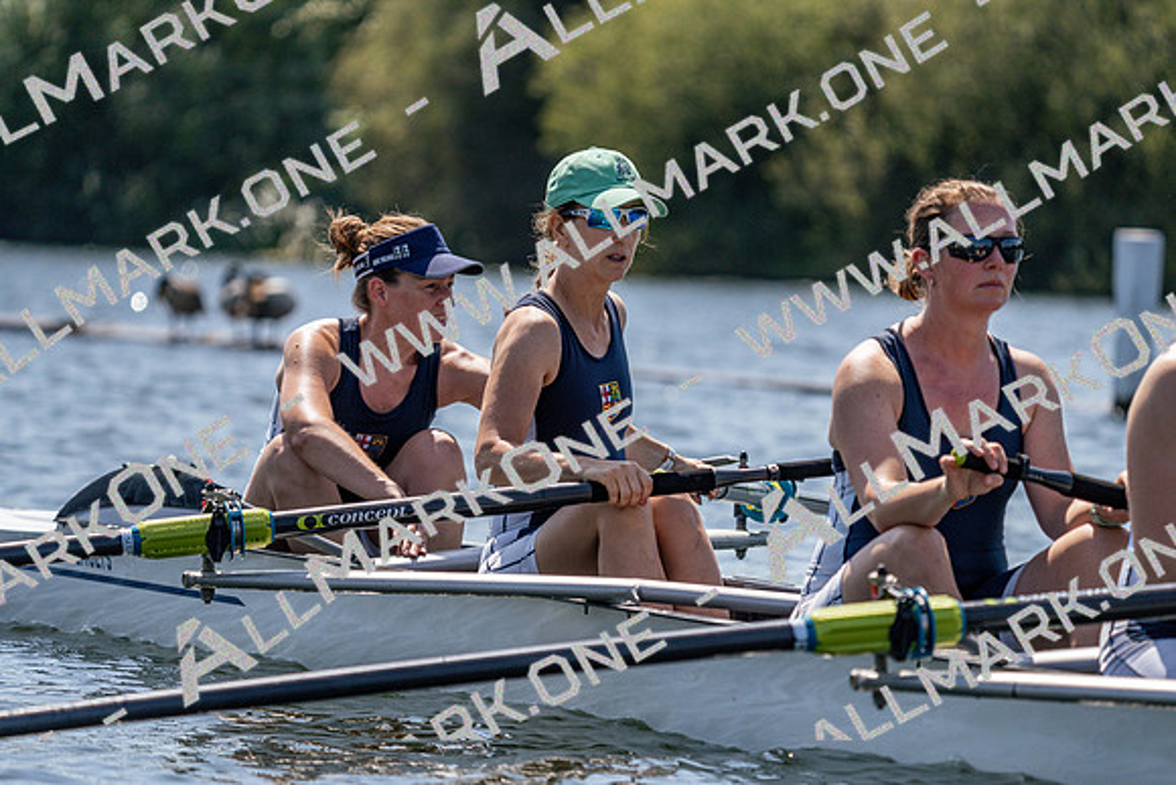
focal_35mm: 280
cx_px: 588
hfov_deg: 7.4
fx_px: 9148
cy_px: 392
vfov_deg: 4.9
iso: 320
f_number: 5.6
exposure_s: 1/2000
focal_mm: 280
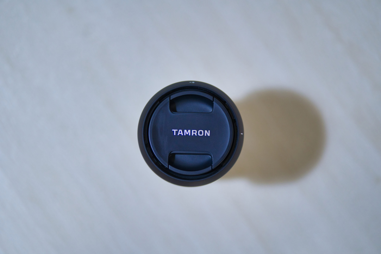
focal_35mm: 85
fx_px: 899
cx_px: 190
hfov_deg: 23.9
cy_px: 127
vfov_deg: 16.0
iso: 800
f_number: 1.8
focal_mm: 85
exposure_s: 1/50
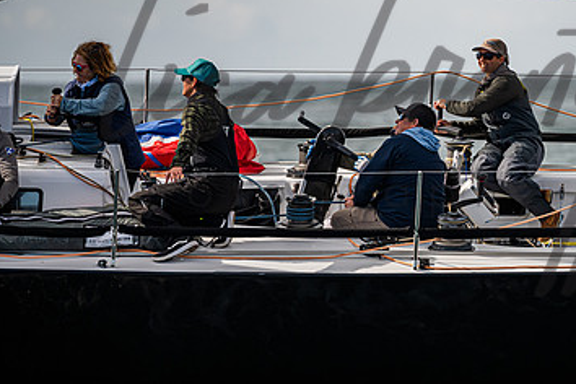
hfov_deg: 3.1
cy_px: 71
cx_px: 464
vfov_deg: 2.1
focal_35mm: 655
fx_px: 10479
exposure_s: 1/2500
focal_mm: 400
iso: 400
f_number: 5.6
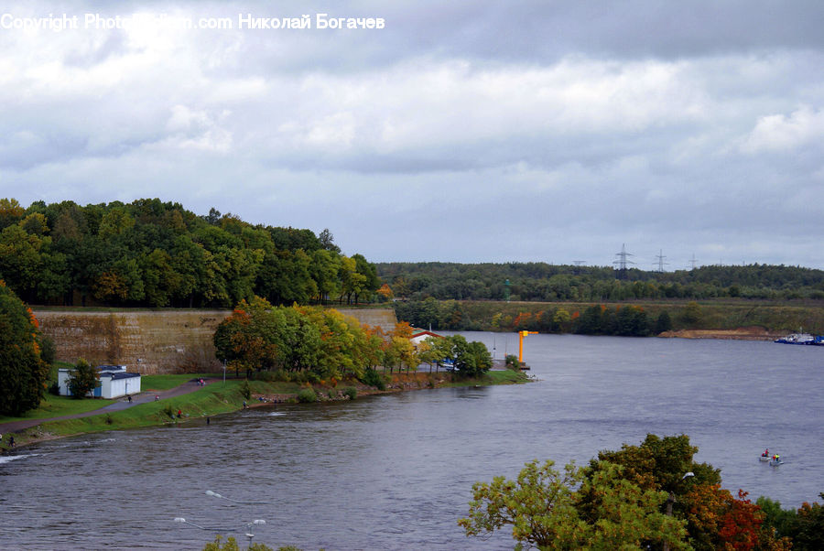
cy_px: 276
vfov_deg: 13.1
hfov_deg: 19.4
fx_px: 2406
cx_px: 412
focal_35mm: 105
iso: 100
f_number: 5.6
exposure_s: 1/250
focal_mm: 70
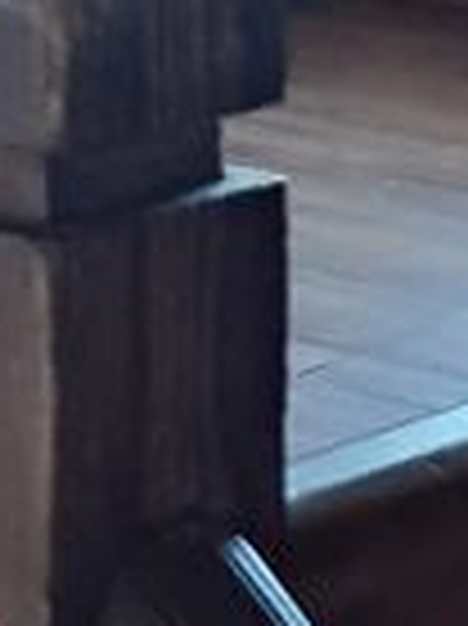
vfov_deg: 9.7
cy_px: -522
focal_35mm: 194
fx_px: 3502
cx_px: 40
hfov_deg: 7.6
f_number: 1.8
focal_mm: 4
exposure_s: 1/50
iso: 160
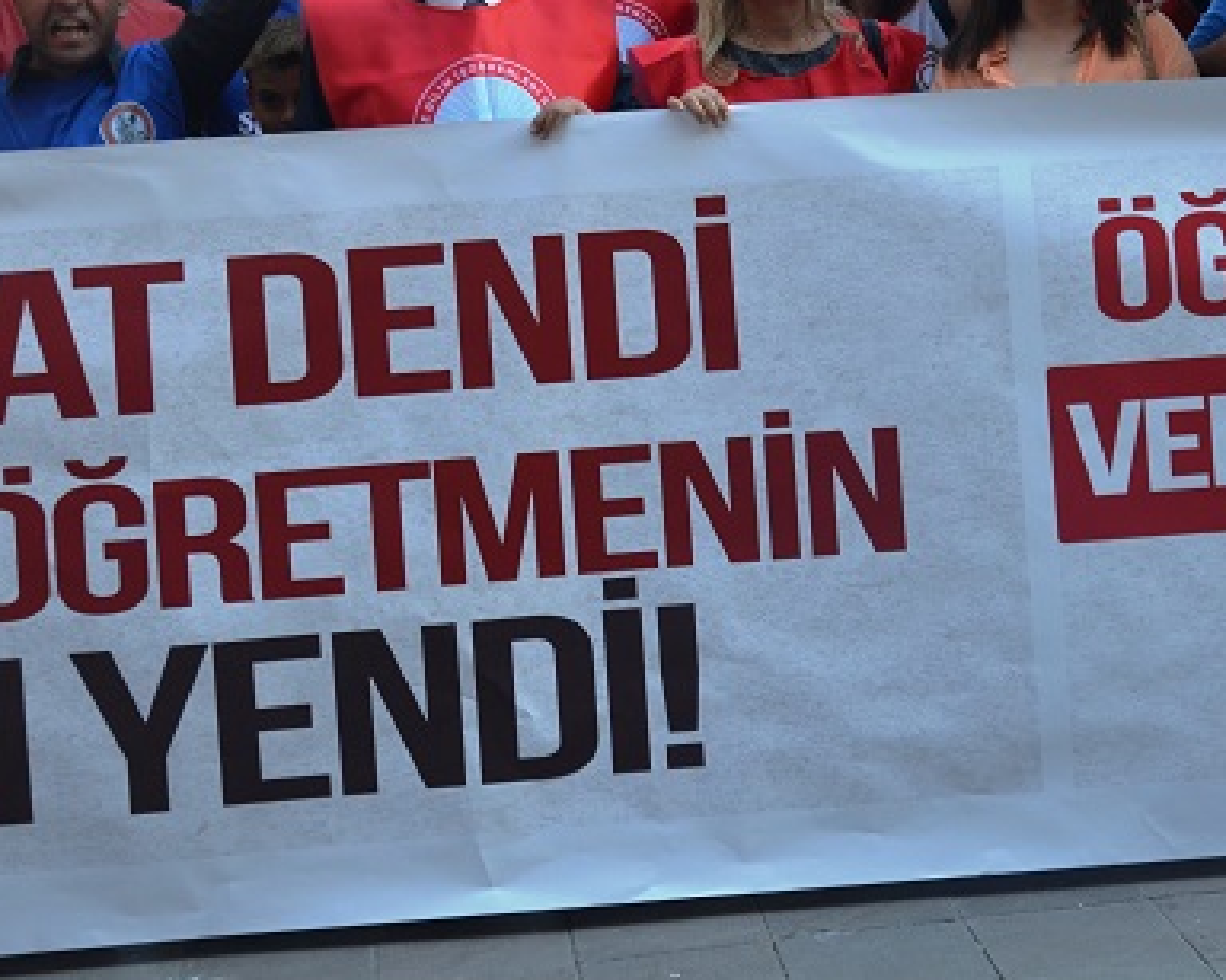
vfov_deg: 18.5
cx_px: 792
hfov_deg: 23.2
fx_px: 2975
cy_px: 200
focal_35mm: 82
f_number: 5.6
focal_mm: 28
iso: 220
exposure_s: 1/125
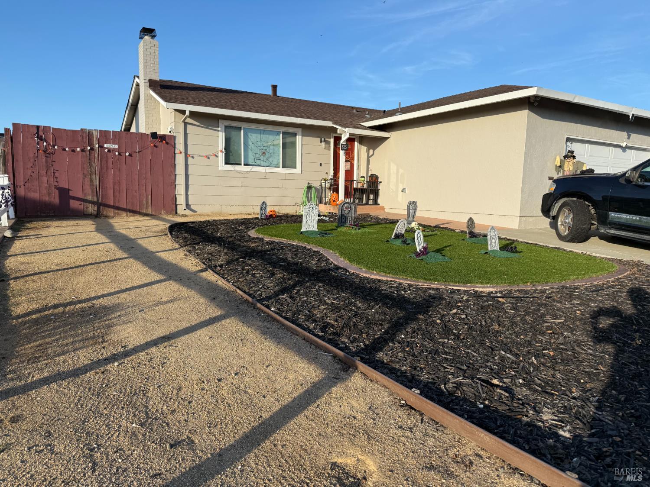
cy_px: 244
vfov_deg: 56.8
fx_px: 451
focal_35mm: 24
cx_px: 325
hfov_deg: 71.6
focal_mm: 6.76
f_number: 1.78
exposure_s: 1/2525
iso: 80
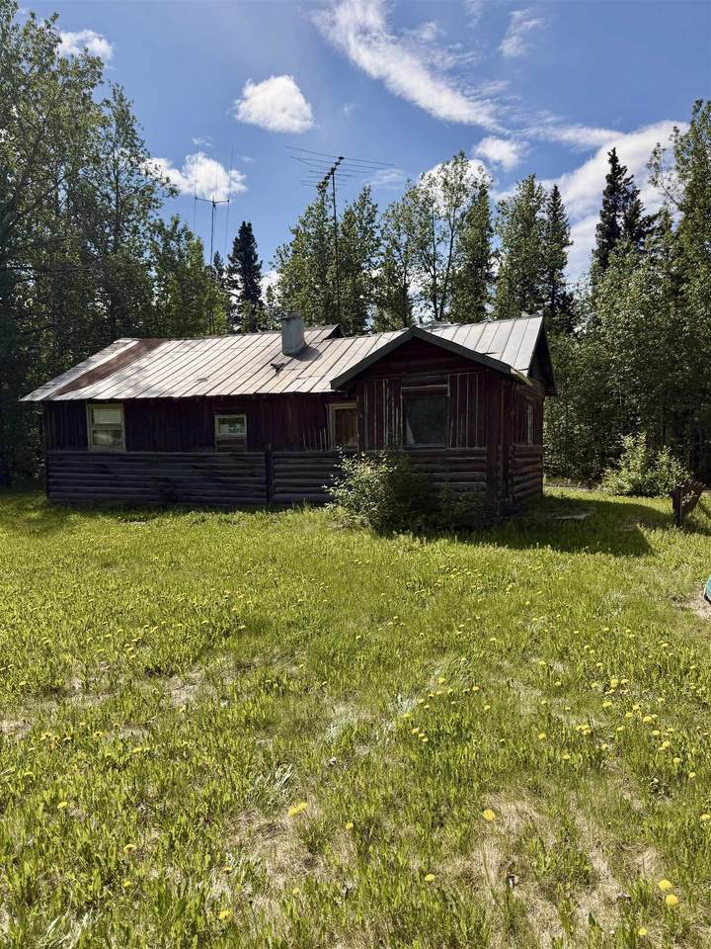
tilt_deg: -2.4
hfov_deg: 56.8
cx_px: 356
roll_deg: -0.1
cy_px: 474
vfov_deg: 71.6
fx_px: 657
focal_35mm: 24
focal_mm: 6.76
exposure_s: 1/4975
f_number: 1.78
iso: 100
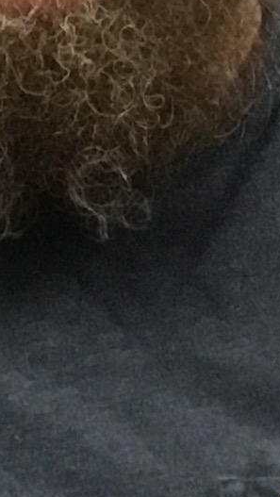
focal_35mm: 209
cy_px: -125
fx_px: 2755
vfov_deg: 10.1
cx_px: -91
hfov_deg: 5.8
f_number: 2.4
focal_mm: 3.3
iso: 200
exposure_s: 1/30
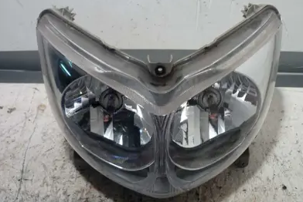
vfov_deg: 31.8
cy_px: 123
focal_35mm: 42
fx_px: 354
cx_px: 158
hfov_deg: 46.4
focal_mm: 5.5
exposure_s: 1/30
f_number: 2.8
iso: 100
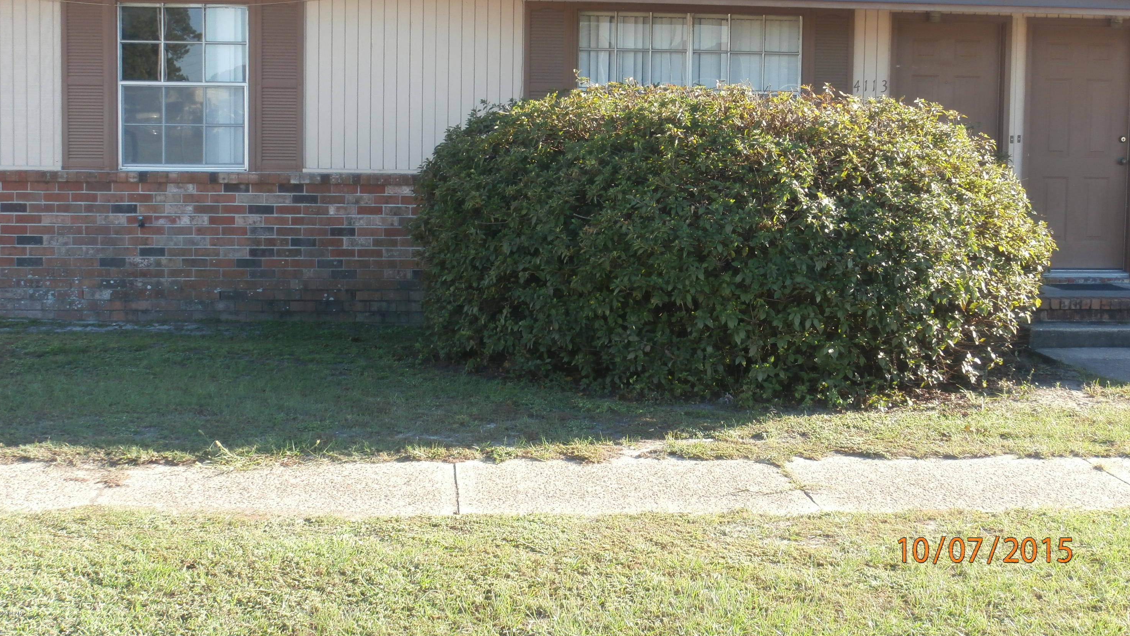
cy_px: 210
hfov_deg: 39.9
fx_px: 1558
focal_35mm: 52
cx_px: 565
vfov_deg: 23.0
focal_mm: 8.29
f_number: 4.2
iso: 100
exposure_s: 1/125
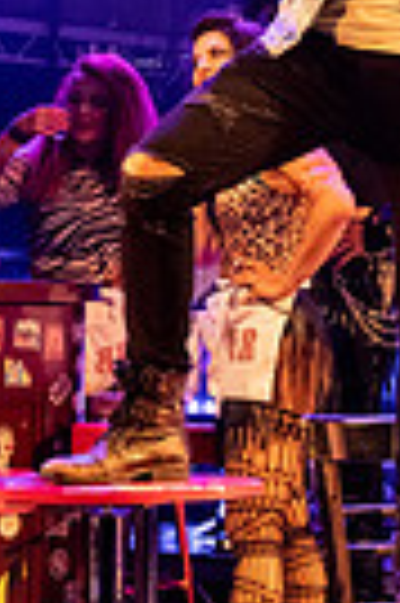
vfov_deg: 14.3
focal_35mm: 141
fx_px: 2356
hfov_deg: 9.7
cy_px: -50
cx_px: 319
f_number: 2.8
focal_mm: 28.3
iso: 3200
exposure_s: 1/500
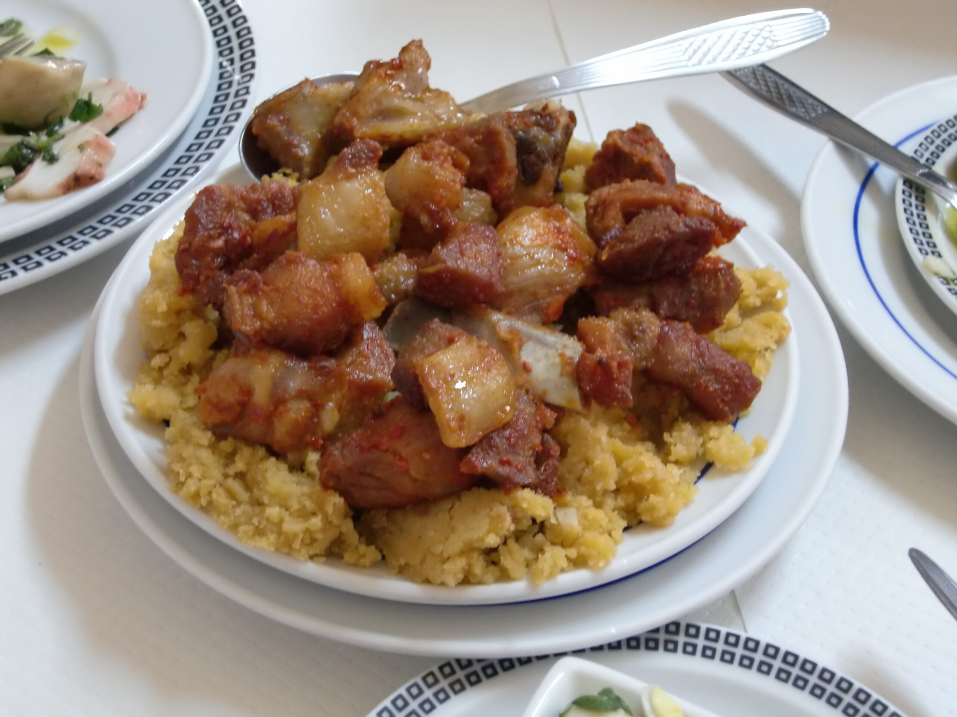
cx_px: 478
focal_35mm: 55
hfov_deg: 34.9
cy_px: 358
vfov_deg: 26.6
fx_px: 1521
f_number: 3.6
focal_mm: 9.8
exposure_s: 1/13
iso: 400
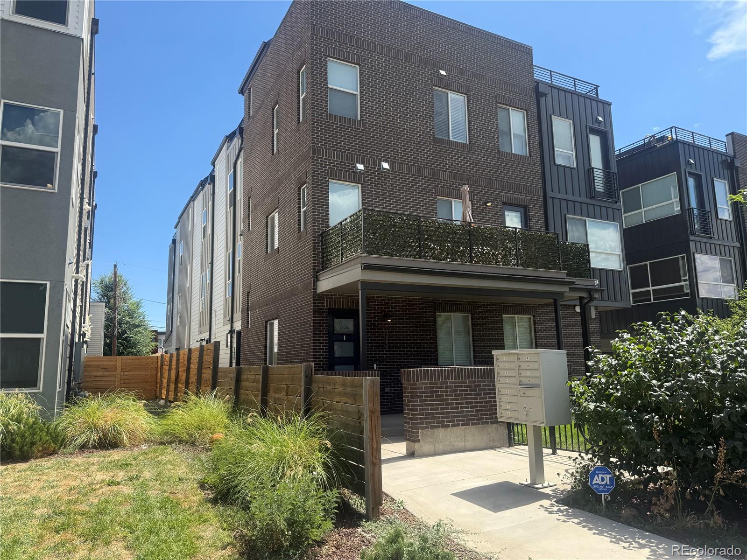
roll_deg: +1.6
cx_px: 374
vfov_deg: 56.8
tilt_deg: +8.5
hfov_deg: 71.6
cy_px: 280
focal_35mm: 24
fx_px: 518
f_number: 1.78
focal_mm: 6.76
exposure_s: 1/2801
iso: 80
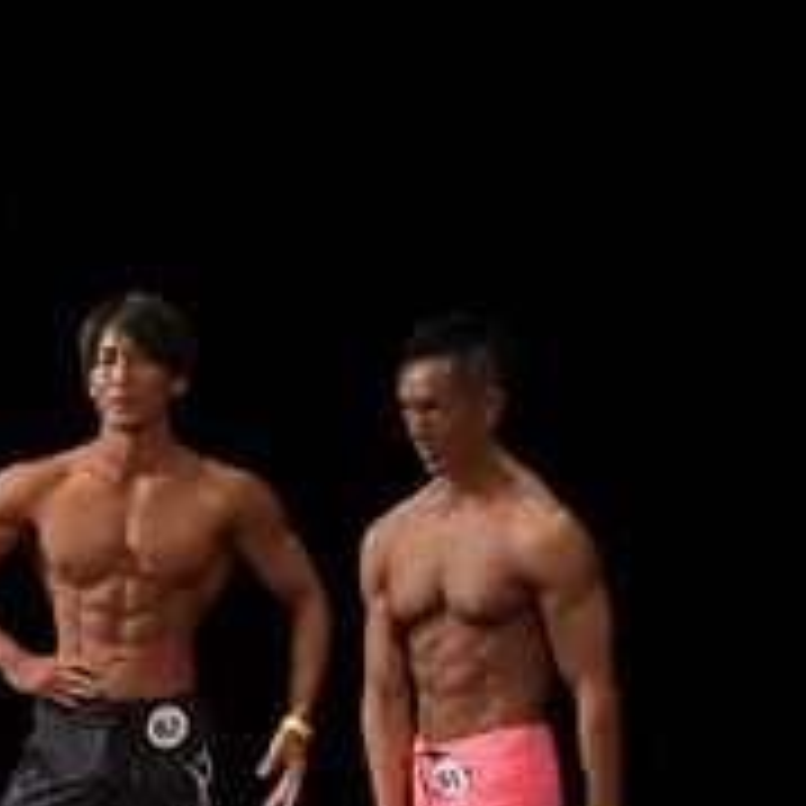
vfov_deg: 3.2
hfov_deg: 3.2
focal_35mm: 542
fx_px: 14278
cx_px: -579
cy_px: 779
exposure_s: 1/400
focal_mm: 98
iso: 3200
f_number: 5.6
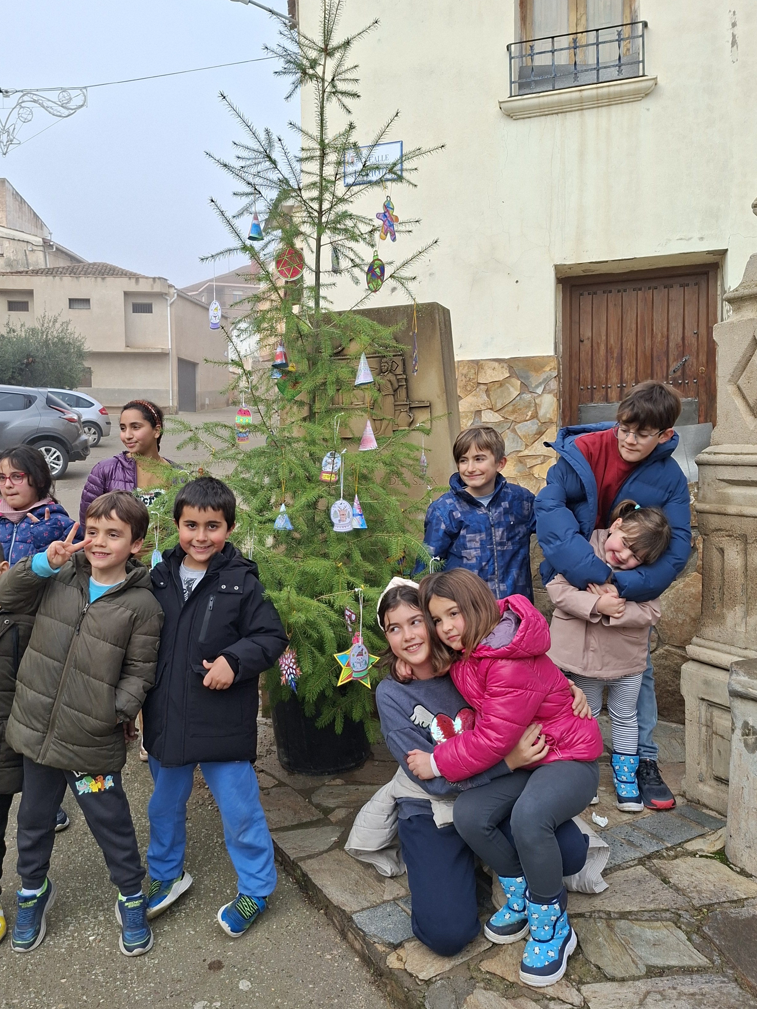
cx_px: 307
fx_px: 846
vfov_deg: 61.6
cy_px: 479
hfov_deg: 48.0
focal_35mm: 29
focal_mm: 5.54
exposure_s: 1/599
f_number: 1.8
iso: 50
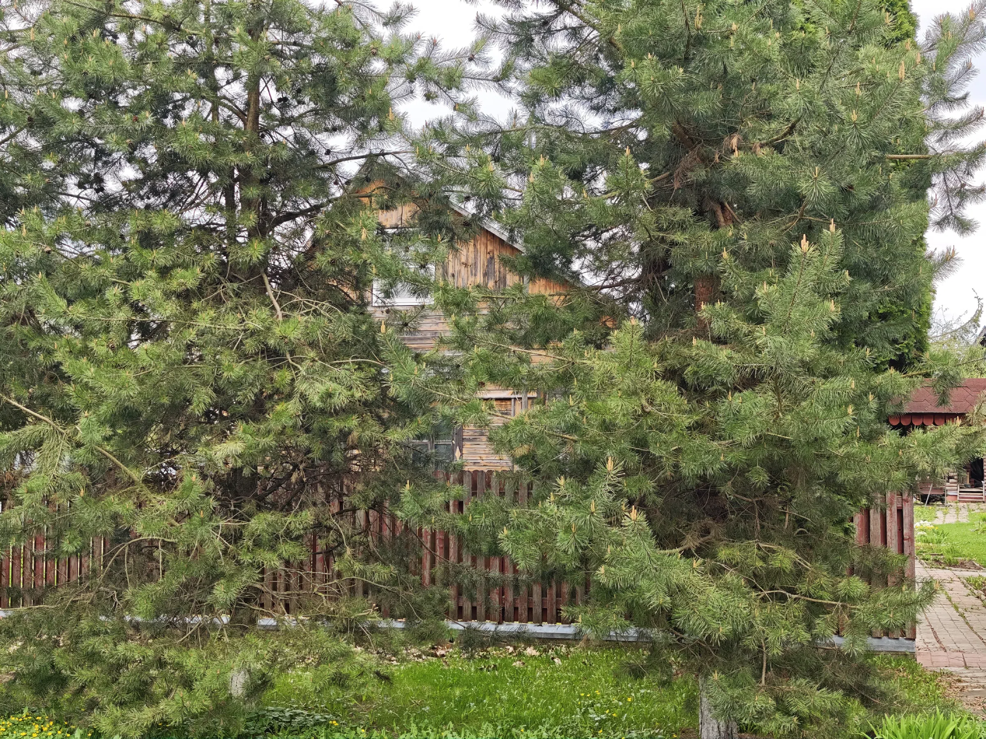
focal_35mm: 46
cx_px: 493
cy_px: 370
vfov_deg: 31.5
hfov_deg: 41.2
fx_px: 1310
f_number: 1.62
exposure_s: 1/659
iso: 50
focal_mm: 6.55
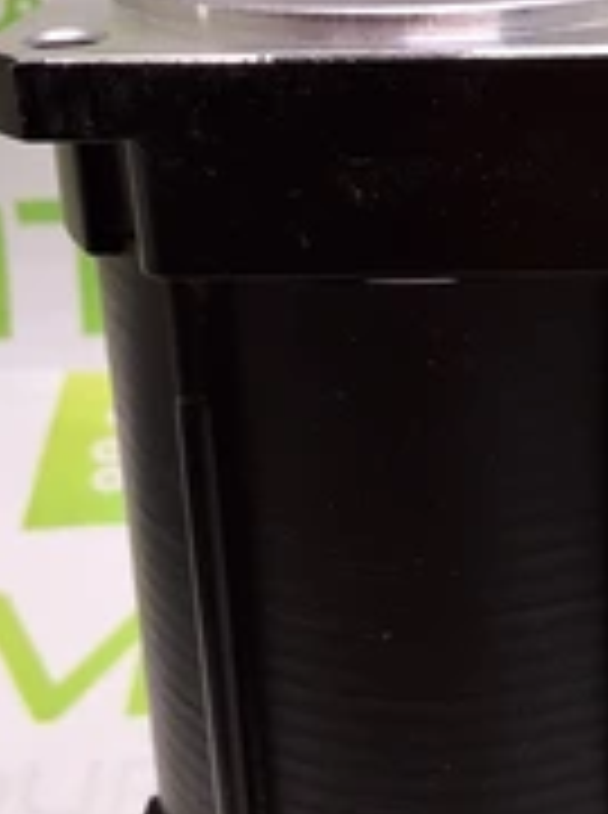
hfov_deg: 23.3
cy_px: 238
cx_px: 455
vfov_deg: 30.9
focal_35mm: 62
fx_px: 1457
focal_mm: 2.91
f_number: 1.9
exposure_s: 1/120
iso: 64
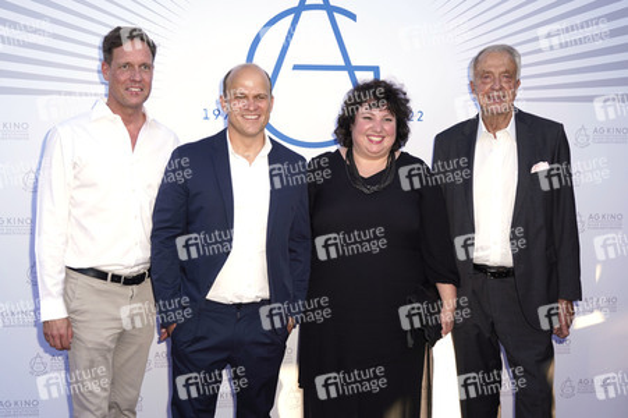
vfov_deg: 37.8
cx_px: 314
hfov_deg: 54.5
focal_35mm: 35
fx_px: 610
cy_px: 209
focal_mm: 35
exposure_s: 1/160
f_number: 8
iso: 320
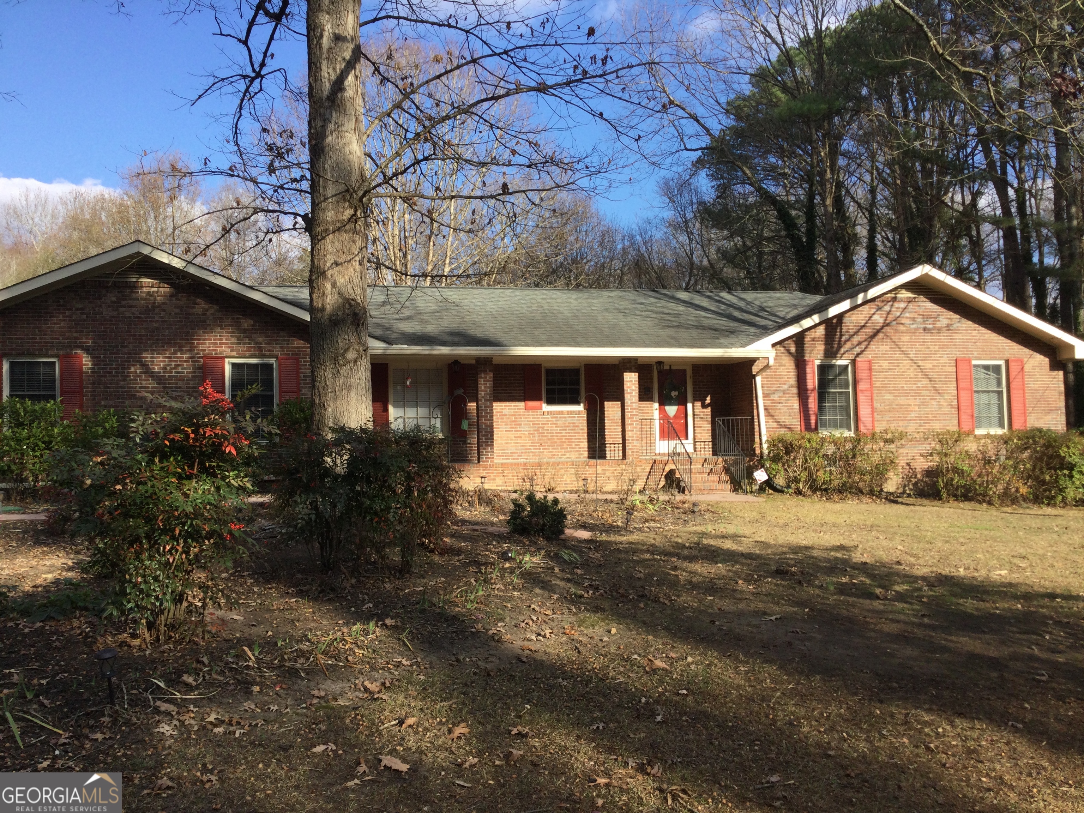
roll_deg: -0.7
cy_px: 406
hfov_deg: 58.4
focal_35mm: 31
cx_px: 542
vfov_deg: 45.4
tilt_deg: +3.6
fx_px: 971
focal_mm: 3.3
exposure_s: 1/679
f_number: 2.4
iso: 25
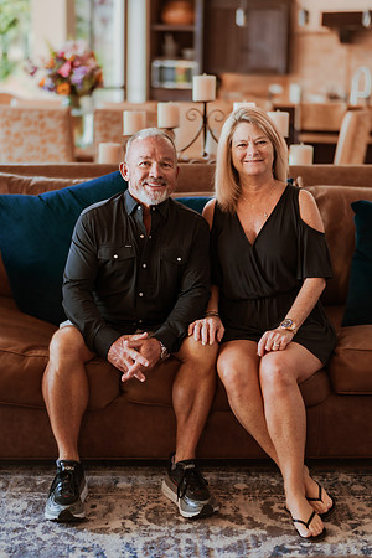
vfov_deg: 34.5
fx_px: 899
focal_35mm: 58
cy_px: 279
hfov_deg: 23.4
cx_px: 186
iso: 250
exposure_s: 1/100
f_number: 1.4
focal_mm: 58
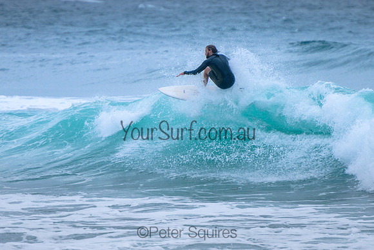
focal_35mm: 550
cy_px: 126
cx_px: 181
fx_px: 5716
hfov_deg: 3.7
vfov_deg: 2.5
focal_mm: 400
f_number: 5.6
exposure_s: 1/2000
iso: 500
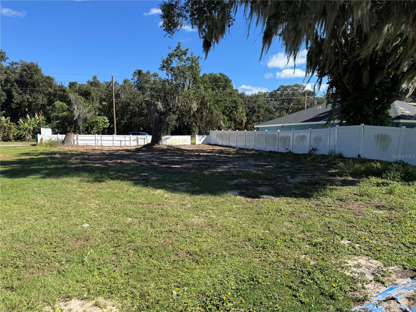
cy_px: 156
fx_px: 288
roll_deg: +0.3
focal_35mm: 24
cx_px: 208
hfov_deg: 71.6
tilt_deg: -4.5
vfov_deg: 56.8
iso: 80
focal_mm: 6.76
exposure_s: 1/2833
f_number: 1.78
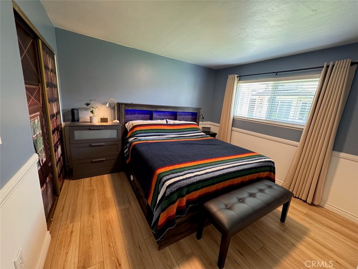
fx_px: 145
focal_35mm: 14
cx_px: 179
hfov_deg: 102.1
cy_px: 134
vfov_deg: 85.7
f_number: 2.2
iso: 400
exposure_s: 1/60
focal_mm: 2.22
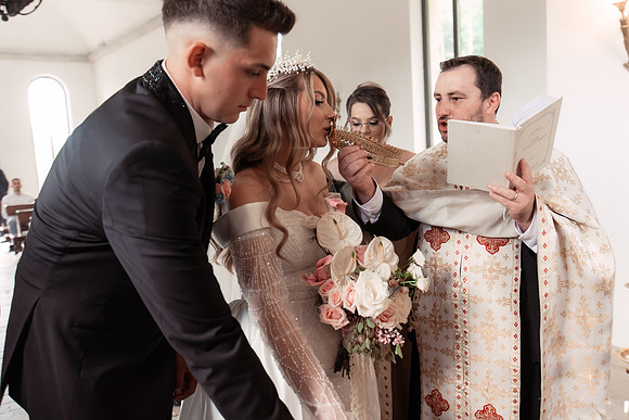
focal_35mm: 30
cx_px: 314
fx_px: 524
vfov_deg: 43.6
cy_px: 210
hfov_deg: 61.9
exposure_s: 1/200
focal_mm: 30
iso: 1600
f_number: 3.2
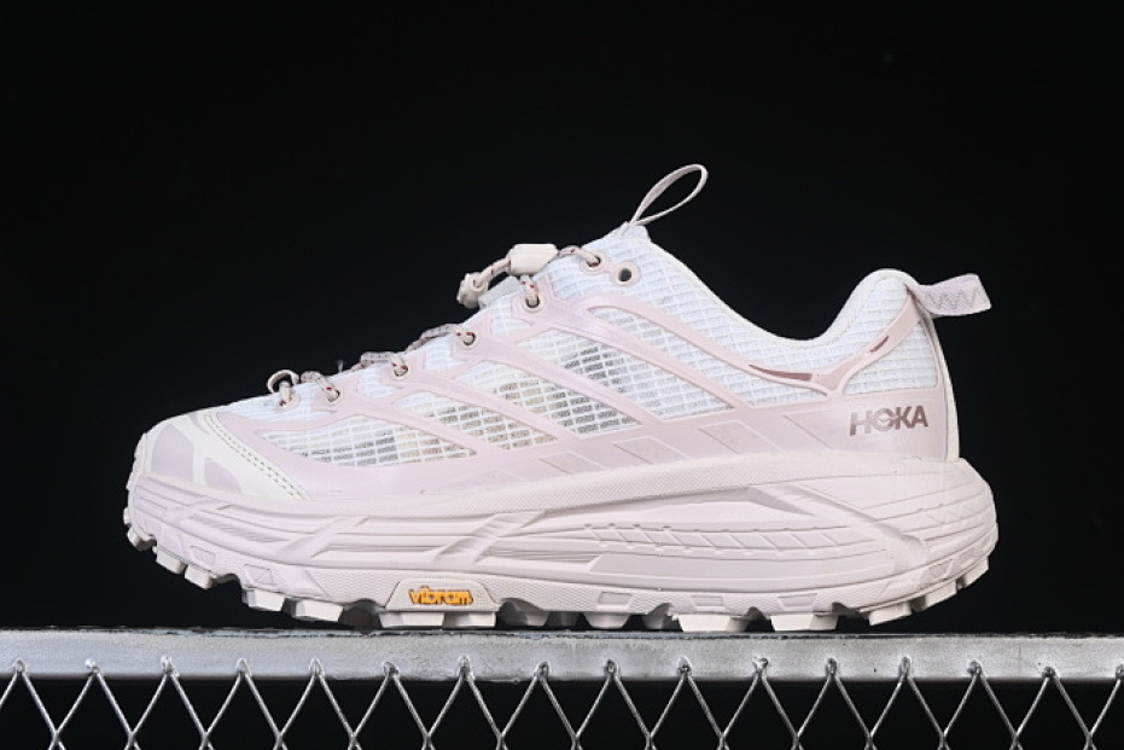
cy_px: 367
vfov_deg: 15.7
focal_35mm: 87
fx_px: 2717
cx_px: 571
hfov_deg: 23.4
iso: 160
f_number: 8
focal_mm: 50
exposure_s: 1/100
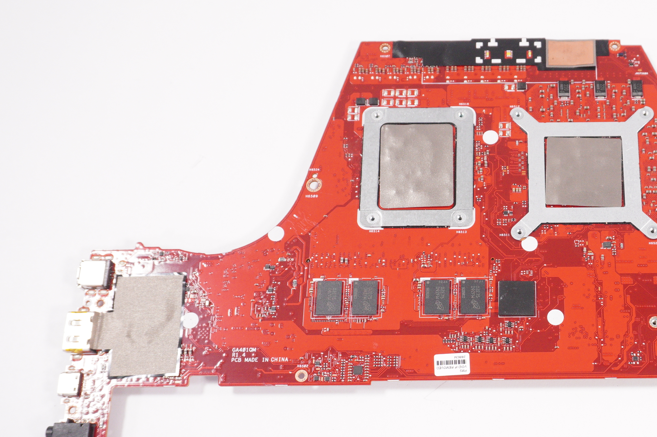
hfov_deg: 40.4
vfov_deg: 28.4
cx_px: 514
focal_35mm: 47
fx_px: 857
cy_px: 303
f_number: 5.6
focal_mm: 20
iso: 1000
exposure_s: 1/250
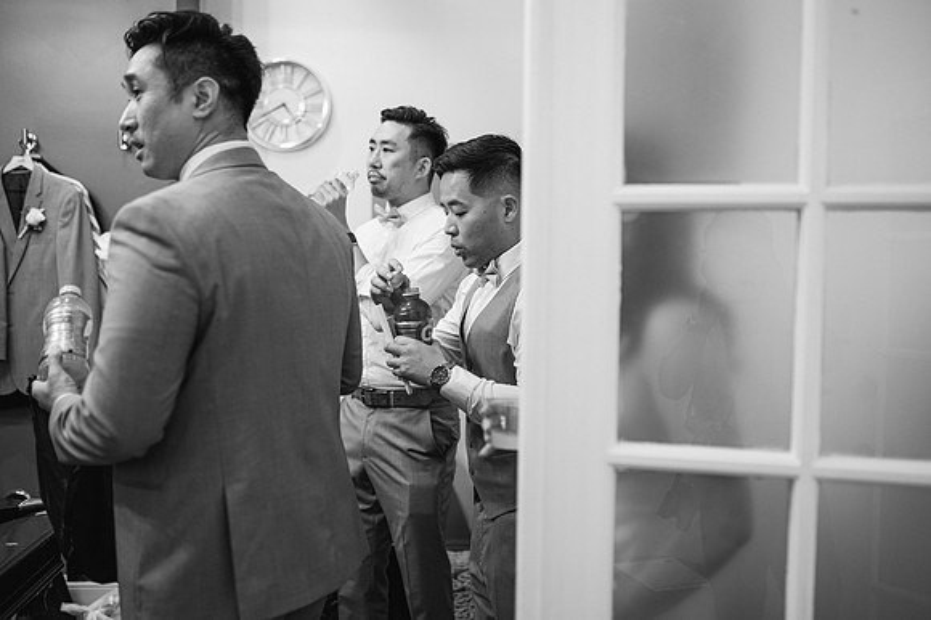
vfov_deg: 36.8
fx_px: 932
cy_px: 310
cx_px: 466
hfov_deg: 53.1
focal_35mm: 36
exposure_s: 1/125
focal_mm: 35
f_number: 1.8
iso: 560
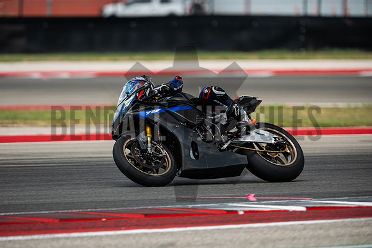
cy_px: 124
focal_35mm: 420
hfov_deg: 4.9
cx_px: 186
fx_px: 4341
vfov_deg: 3.3
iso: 250
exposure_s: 1/1600
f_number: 2.8
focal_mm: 280
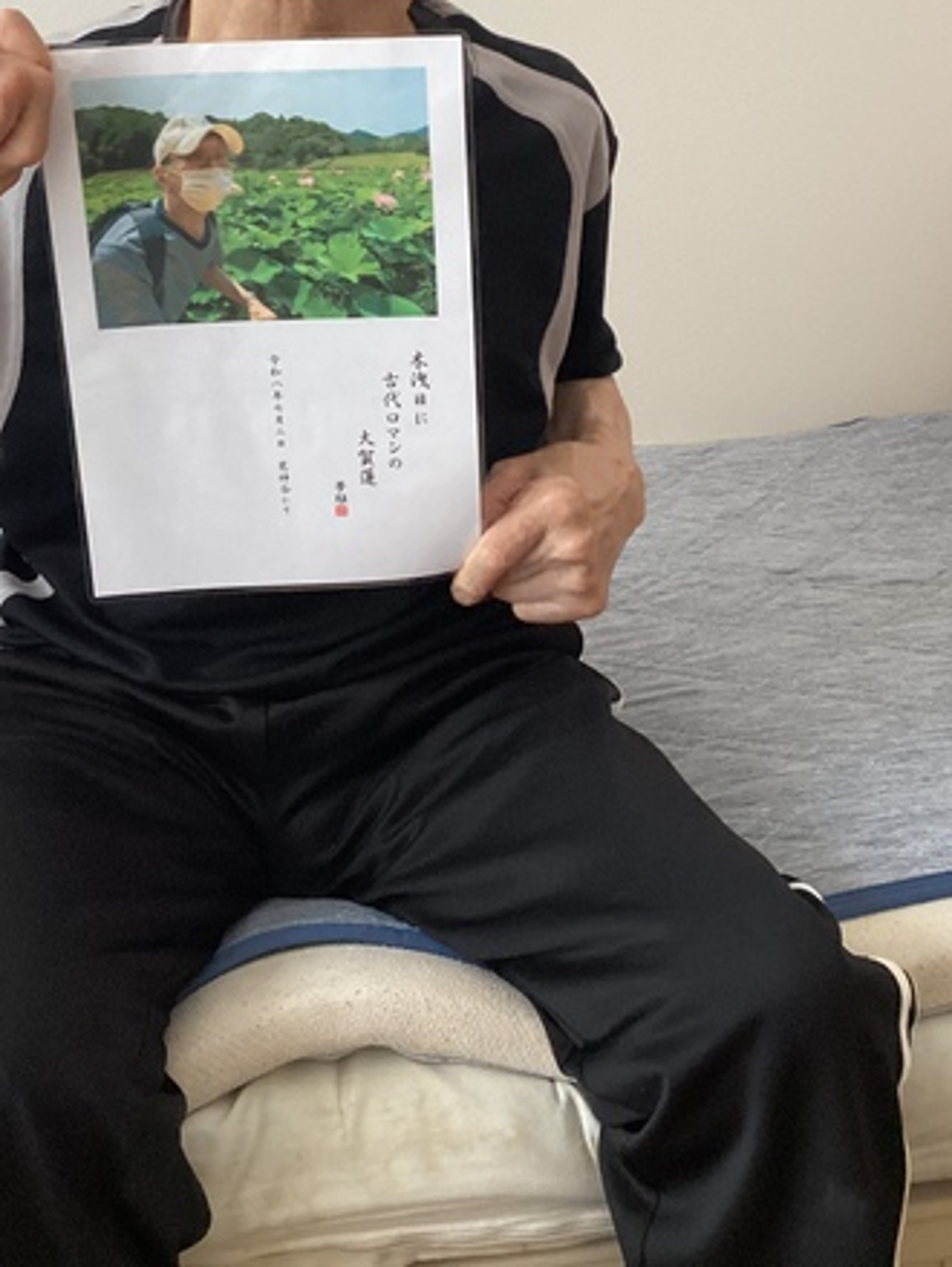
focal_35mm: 47
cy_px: 312
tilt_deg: -8.3
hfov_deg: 30.8
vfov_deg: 39.3
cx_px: 346
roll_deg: +1.3
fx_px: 1721
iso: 200
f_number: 2.4
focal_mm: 3.3
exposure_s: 1/50
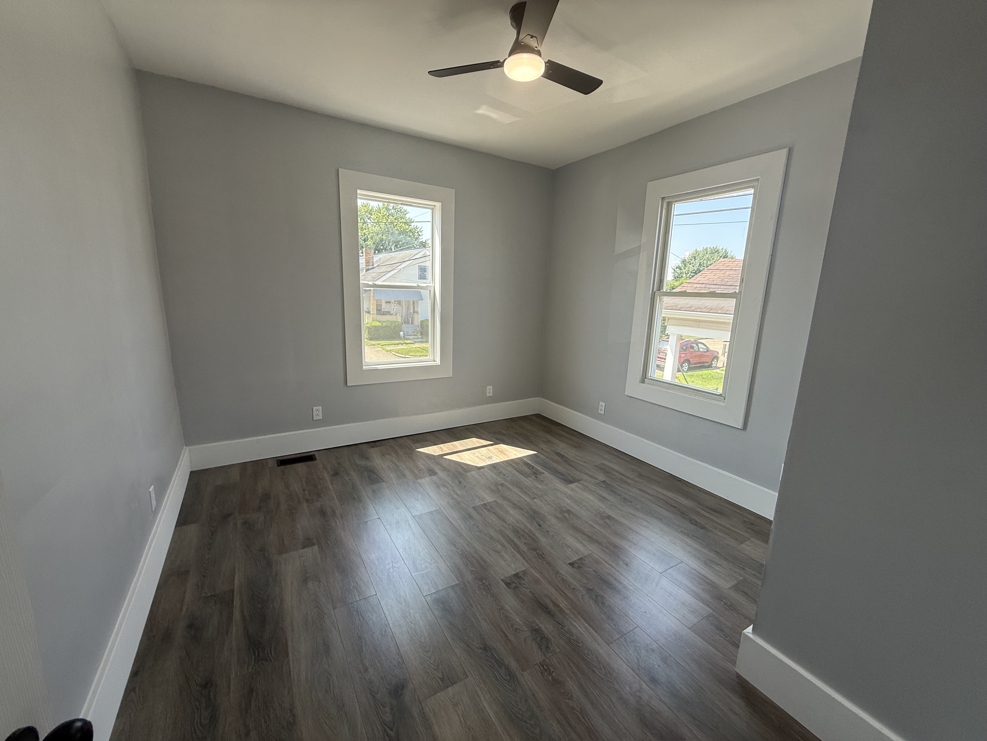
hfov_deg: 102.1
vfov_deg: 85.7
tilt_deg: -8.2
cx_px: 494
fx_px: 399
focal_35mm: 14
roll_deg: -1.8
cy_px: 370
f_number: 2.2
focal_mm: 2.22
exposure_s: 1/252
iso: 64
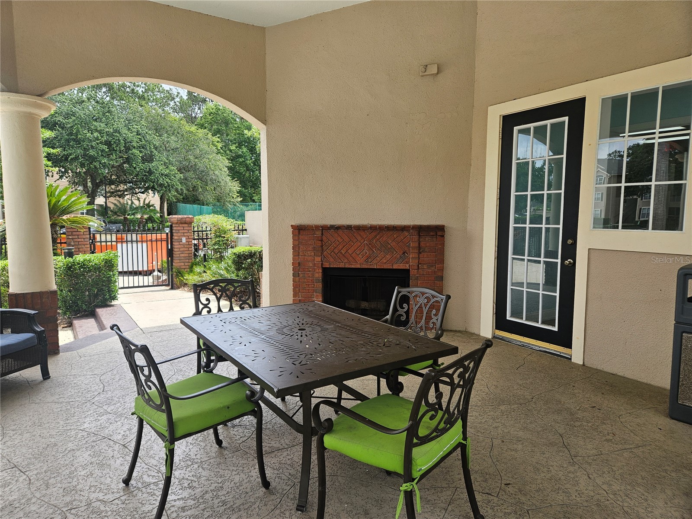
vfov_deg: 58.9
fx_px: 460
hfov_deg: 73.9
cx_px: 346
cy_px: 260
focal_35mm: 23
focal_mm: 5.4
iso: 25
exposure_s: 1/228
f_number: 1.8
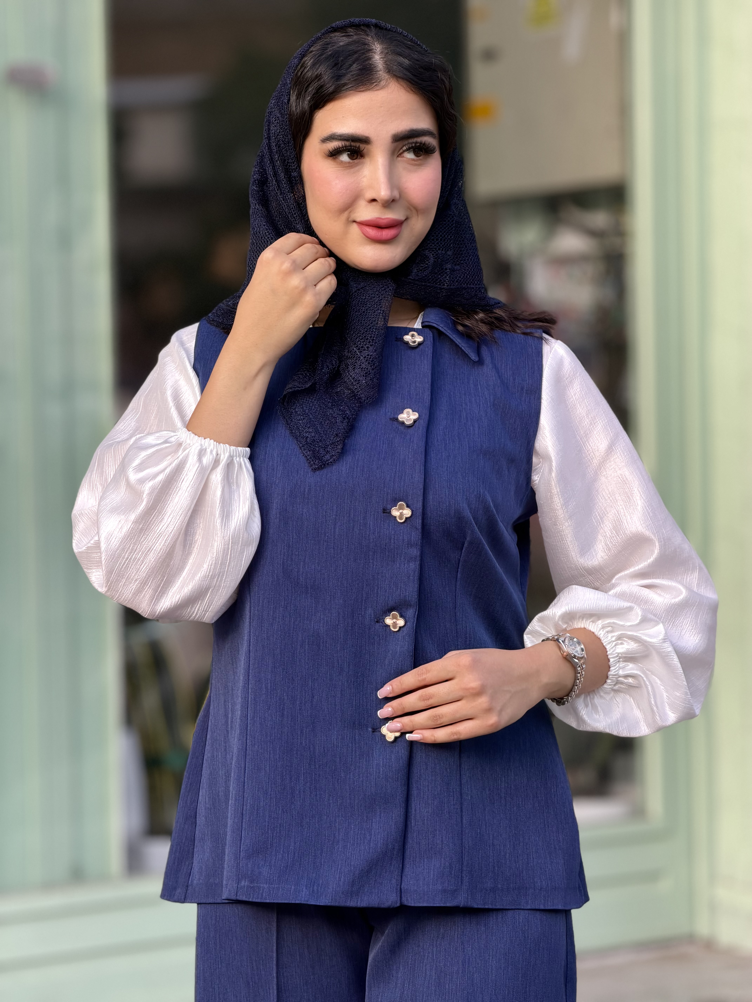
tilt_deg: -2.1
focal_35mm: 100
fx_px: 2897
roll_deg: +1.2
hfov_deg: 14.8
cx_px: 376
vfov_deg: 19.6
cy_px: 501
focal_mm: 16.89
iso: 64
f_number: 2.8
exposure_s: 1/103
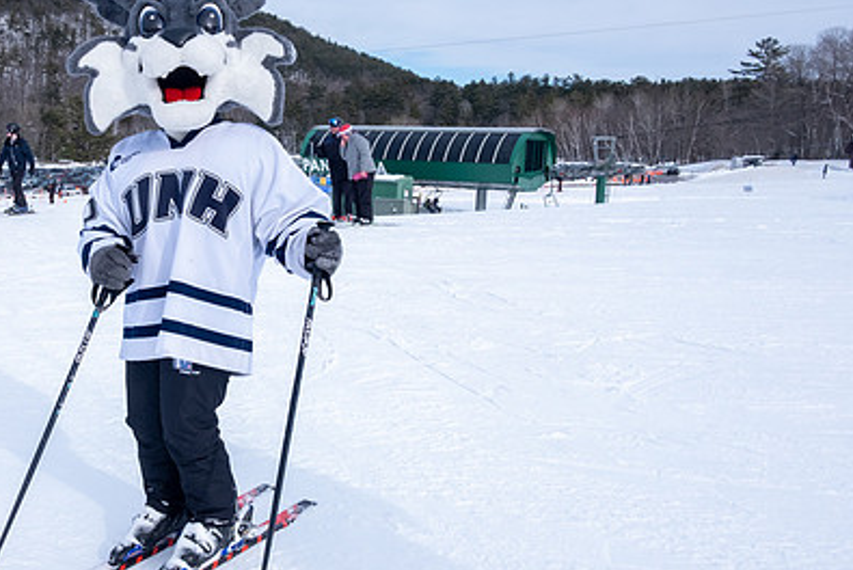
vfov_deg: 33.5
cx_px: 218
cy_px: 276
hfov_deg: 46.7
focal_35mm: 40
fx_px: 948
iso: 640
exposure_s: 1/500
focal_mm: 16
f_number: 10
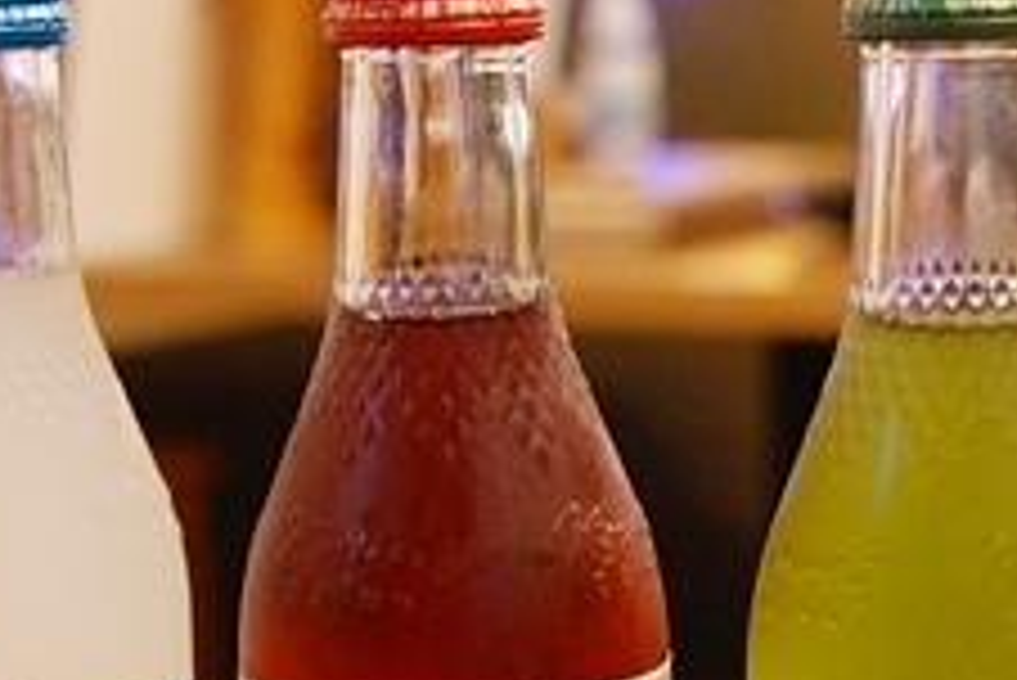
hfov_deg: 15.0
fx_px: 3873
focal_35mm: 137
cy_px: 268
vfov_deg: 10.0
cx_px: 459
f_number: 4
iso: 1600
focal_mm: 31
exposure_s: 1/15
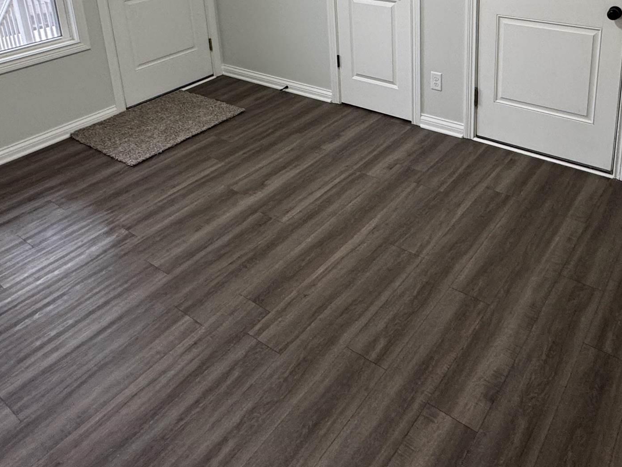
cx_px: 372
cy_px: 29
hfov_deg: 57.9
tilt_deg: -17.4
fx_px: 557
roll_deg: +1.7
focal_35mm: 31
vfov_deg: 41.1
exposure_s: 1/60
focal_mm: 2.22
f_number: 2.2
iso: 200
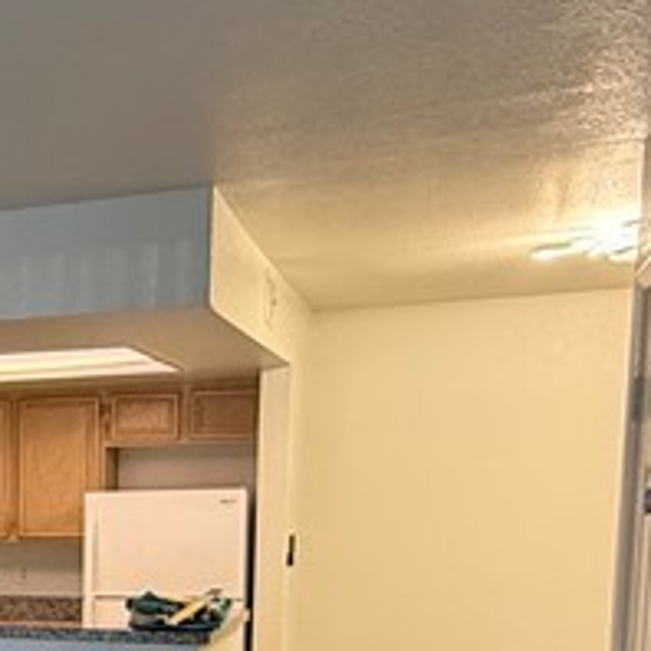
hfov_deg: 22.6
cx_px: -289
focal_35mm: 64
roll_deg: +0.7
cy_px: 651
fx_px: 1362
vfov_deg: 25.6
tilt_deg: -6.2
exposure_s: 1/60
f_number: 2.2
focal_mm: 2.22
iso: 250
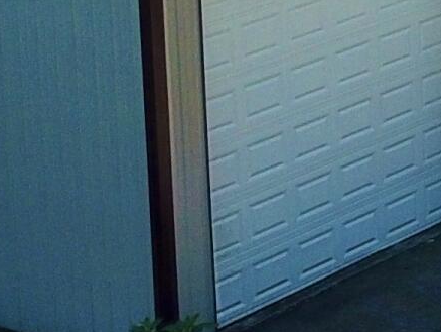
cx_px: 839
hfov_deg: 10.3
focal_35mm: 178
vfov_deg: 7.9
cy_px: -370
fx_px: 2269
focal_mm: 4.73
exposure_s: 1/972
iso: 100
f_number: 2.2
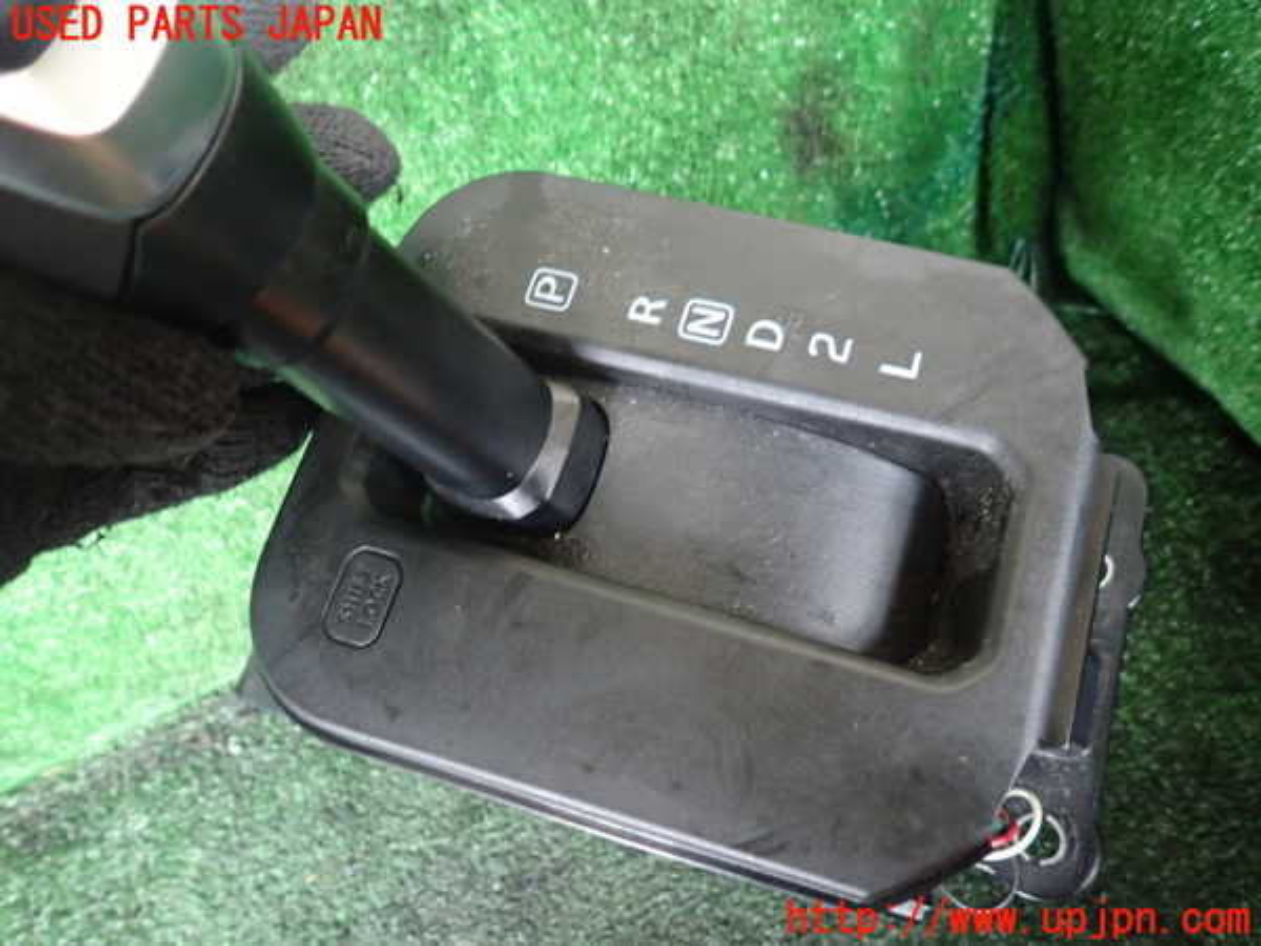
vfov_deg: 54.9
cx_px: 630
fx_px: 911
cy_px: 473
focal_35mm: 25
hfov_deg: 69.4
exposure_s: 1/30
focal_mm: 4.5
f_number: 2
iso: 800
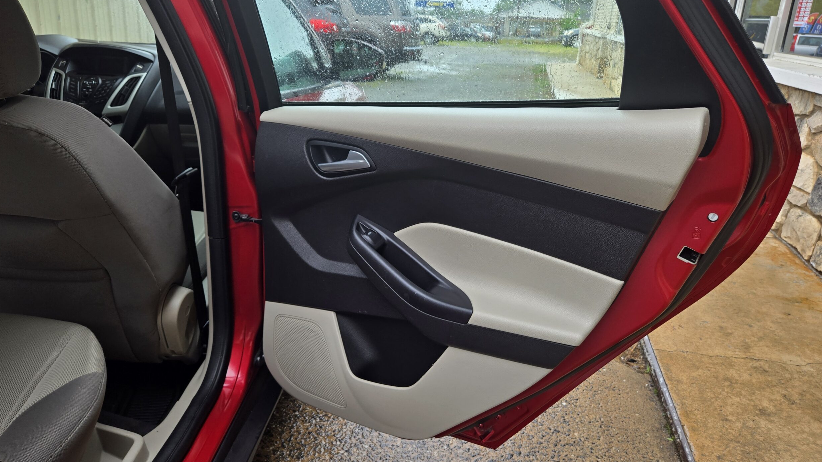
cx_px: 396
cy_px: 182
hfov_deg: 71.9
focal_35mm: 26
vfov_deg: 44.1
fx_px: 567
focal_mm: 5.4
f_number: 1.8
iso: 25
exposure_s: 1/206
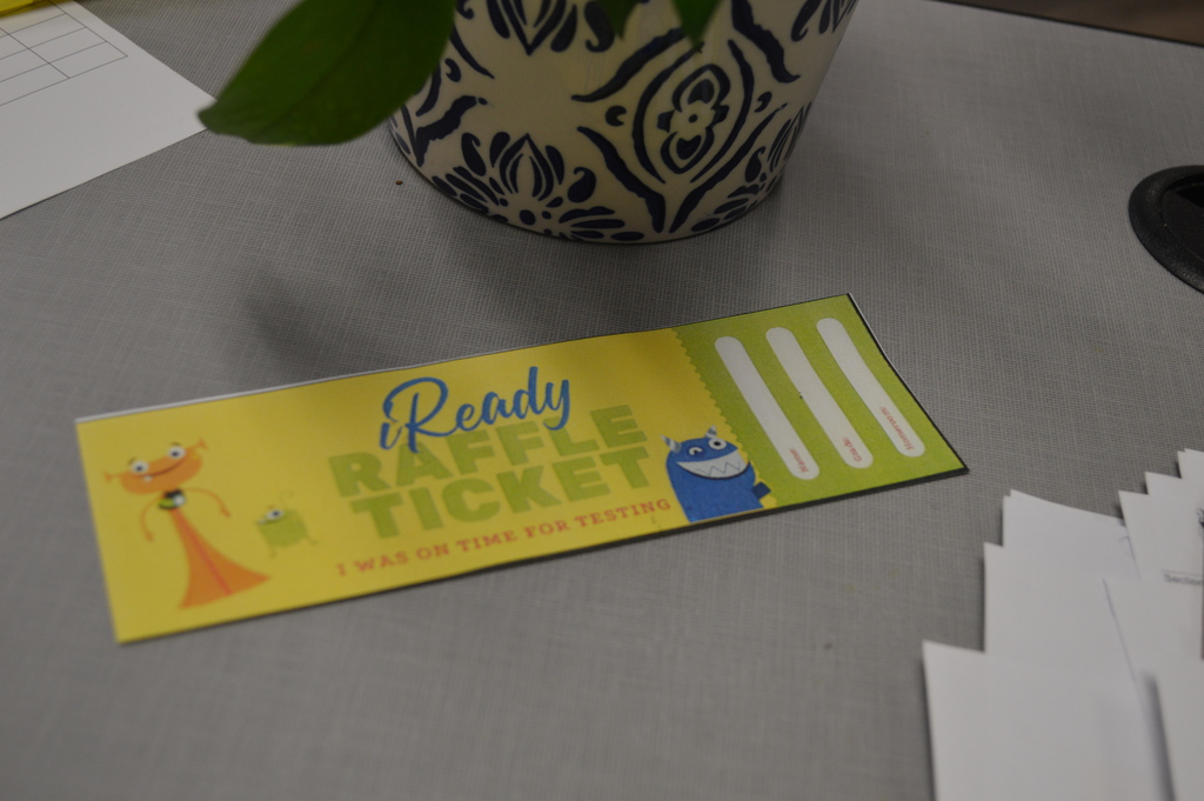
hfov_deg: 41.1
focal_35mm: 48
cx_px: 602
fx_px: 1604
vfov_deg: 28.0
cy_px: 400
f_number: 4.8
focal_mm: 32
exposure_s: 1/60
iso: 450
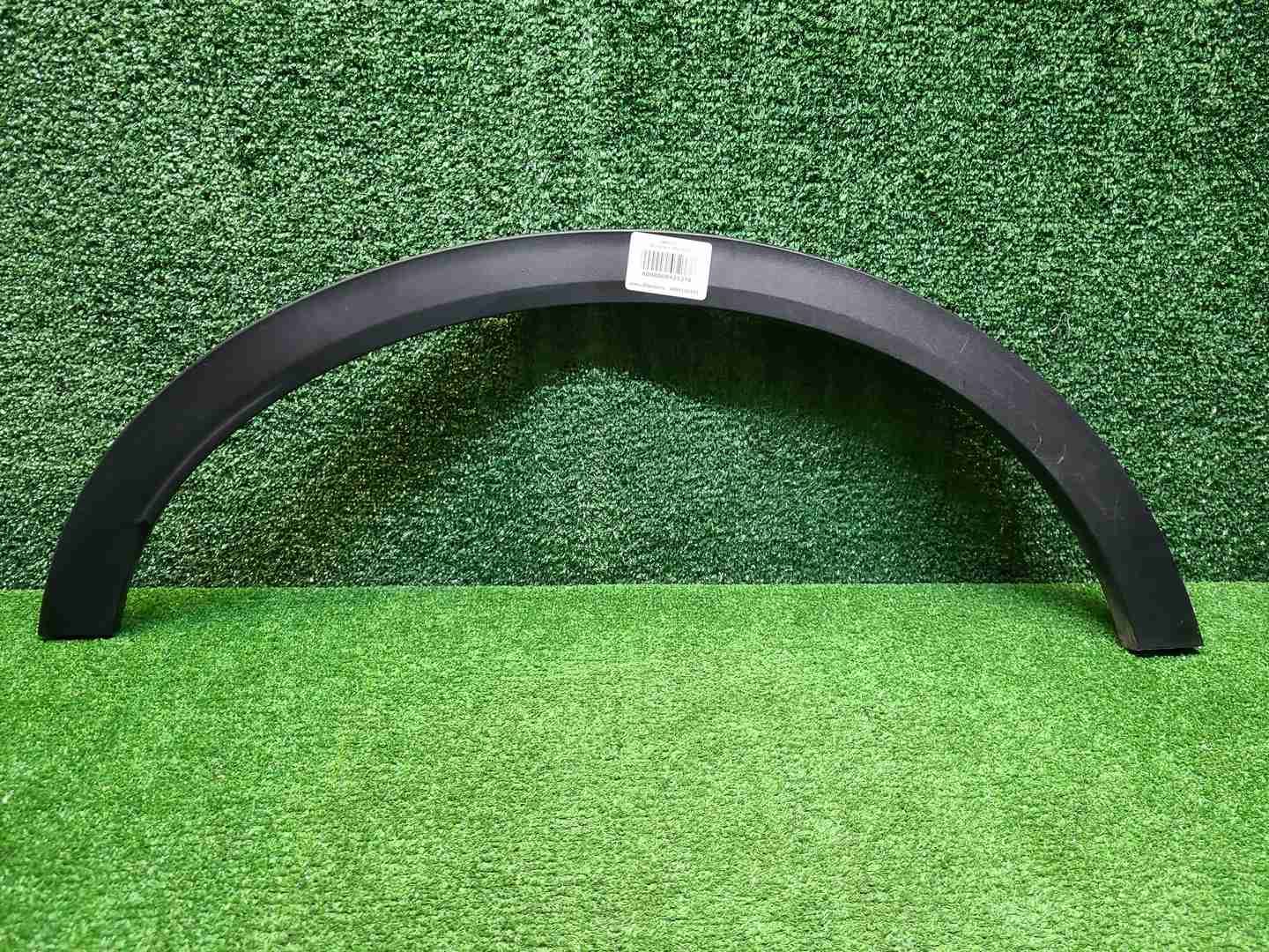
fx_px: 953
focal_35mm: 26
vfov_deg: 53.1
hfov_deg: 67.3
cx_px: 634
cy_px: 476
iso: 253
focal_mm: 5.4
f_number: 1.8
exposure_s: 1/50
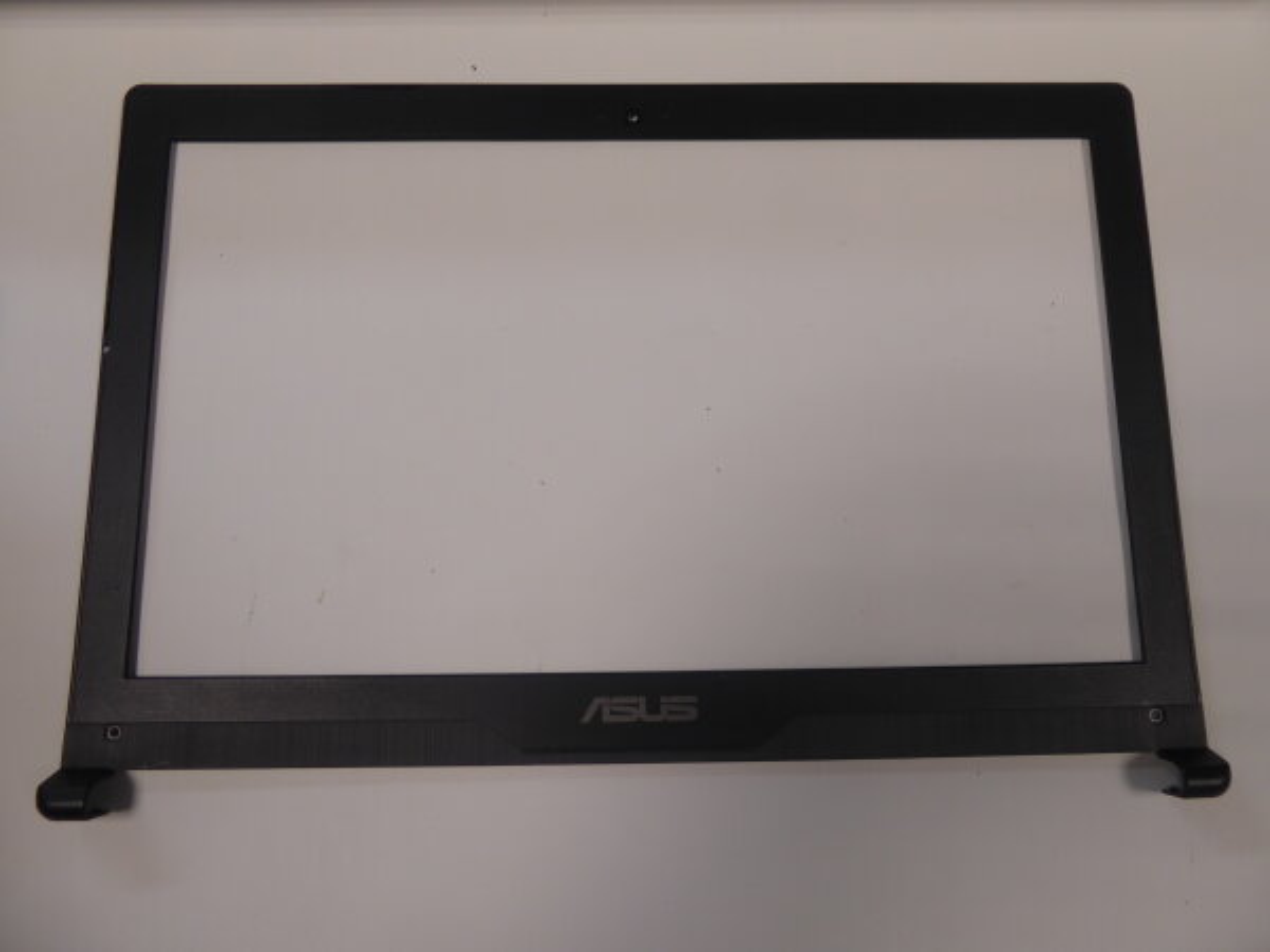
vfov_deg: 54.9
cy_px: 476
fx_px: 917
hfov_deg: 69.4
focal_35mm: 25
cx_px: 635
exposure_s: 1/60
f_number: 3.3
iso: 160
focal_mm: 4.3
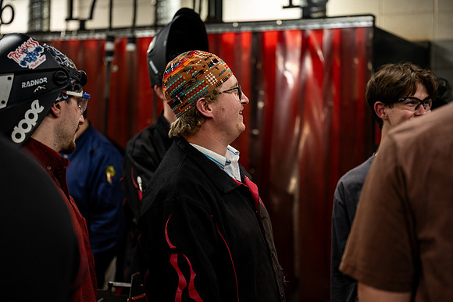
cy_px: 151
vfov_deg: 19.5
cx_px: 226
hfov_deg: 28.8
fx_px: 881
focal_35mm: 70
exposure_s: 1/500
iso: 1600
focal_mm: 70
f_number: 2.8
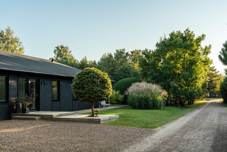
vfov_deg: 30.3
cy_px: 76
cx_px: 114
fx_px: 279
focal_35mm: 44
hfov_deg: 44.2
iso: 100
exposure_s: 1/100
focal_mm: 44.3
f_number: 8
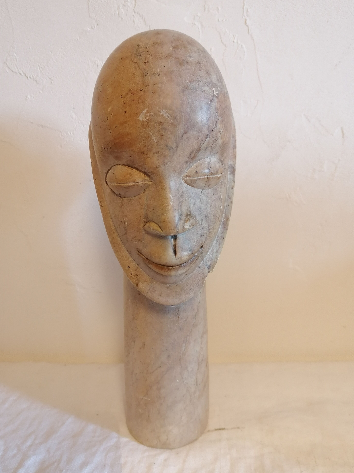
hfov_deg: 45.4
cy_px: 231
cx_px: 176
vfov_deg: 58.3
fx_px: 423
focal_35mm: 31
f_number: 1.8
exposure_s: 1/33.3
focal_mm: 5.4
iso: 320
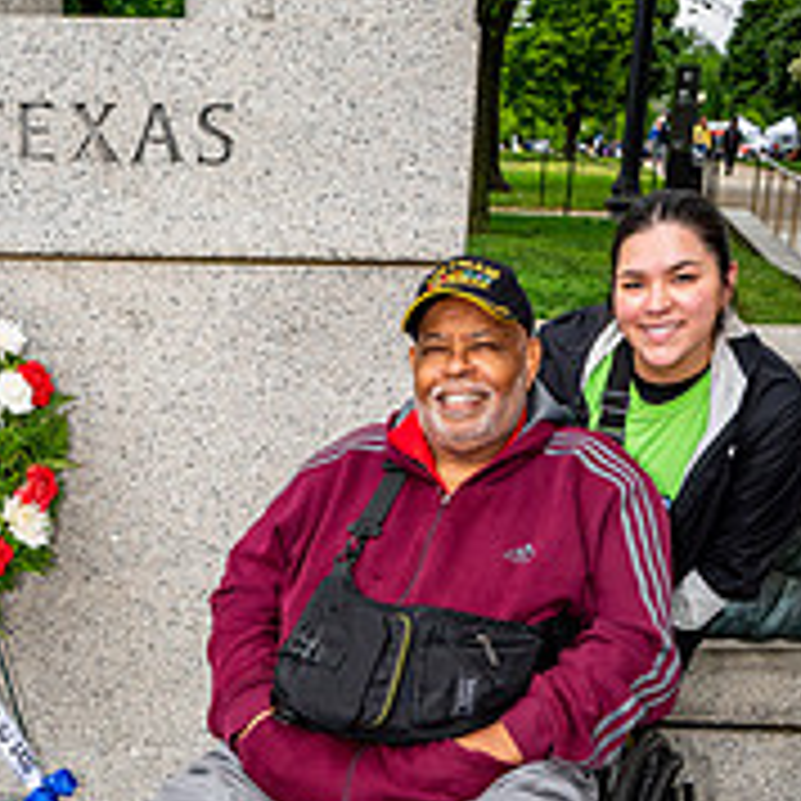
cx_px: 263
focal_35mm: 57
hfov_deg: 29.8
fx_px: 1492
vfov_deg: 29.1
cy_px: 684
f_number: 8
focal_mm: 26.5
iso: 1600
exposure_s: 1/640
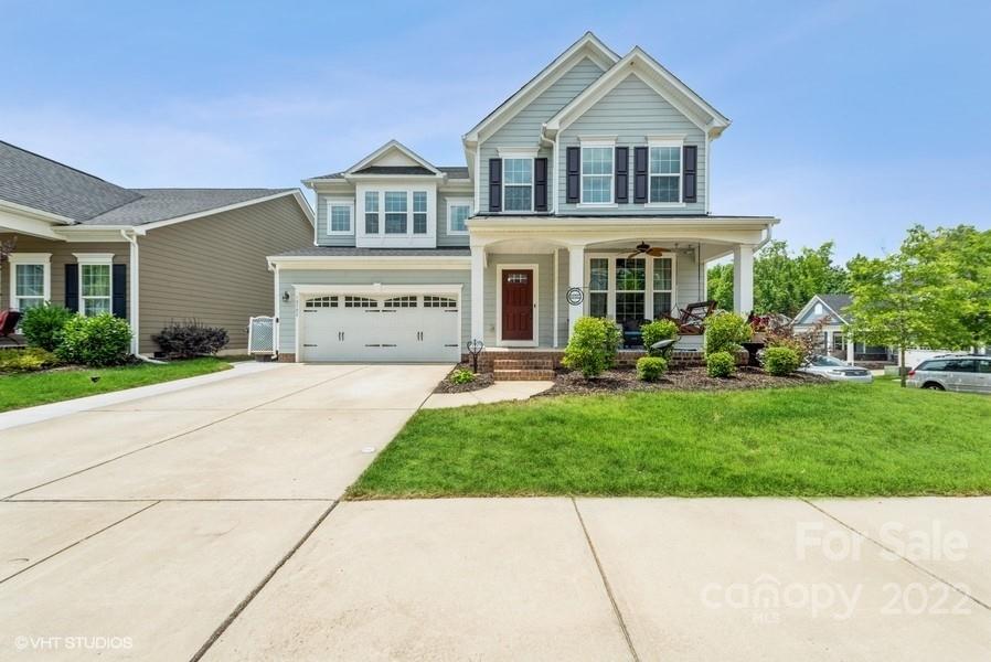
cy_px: 331
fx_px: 386
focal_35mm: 14
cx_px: 496
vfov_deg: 81.3
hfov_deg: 104.2
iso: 200
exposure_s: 1/500
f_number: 8
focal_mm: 14
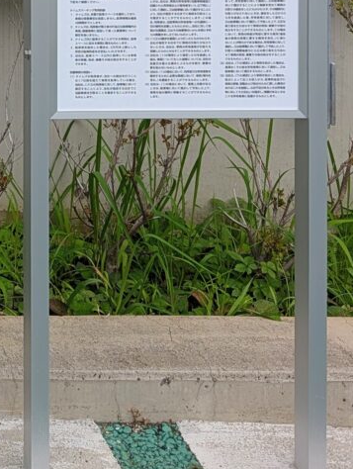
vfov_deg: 19.4
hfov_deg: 15.0
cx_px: -278
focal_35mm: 86
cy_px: -264
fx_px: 1166
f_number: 1.68
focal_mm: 6.9
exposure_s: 1/149
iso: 28
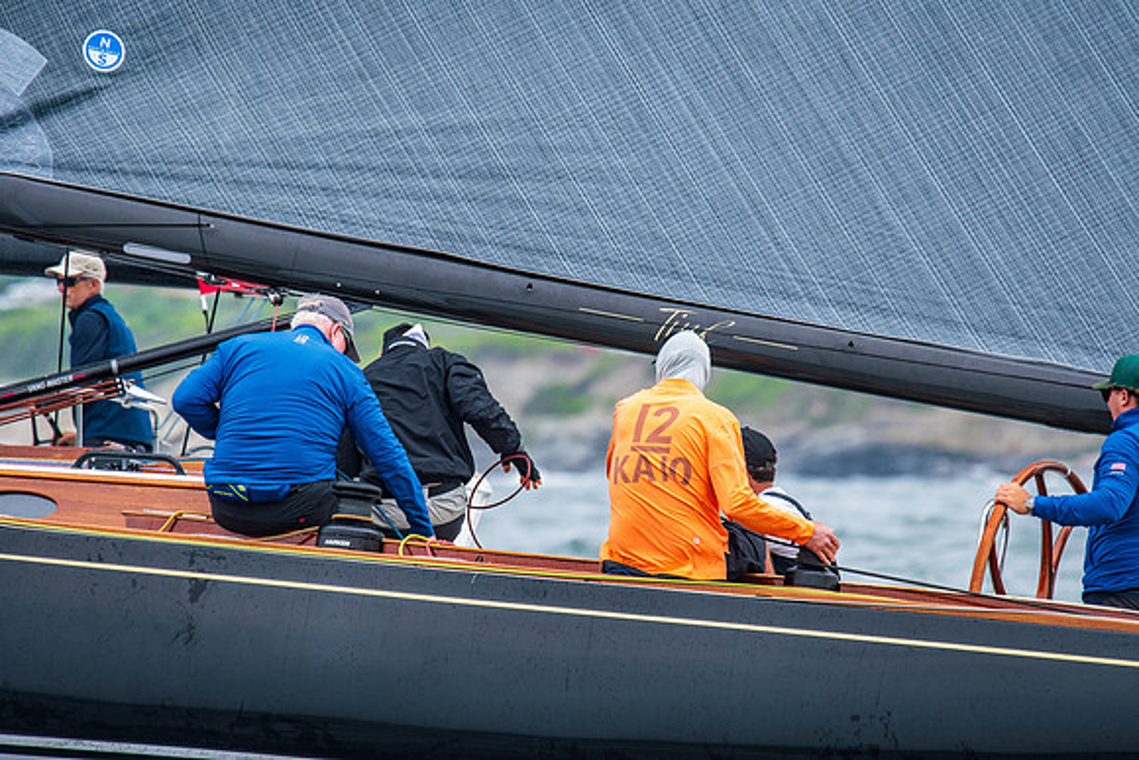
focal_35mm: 450
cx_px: 570
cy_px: 380
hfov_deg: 4.6
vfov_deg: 3.1
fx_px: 14240
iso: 200
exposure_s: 1/800
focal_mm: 300
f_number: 5
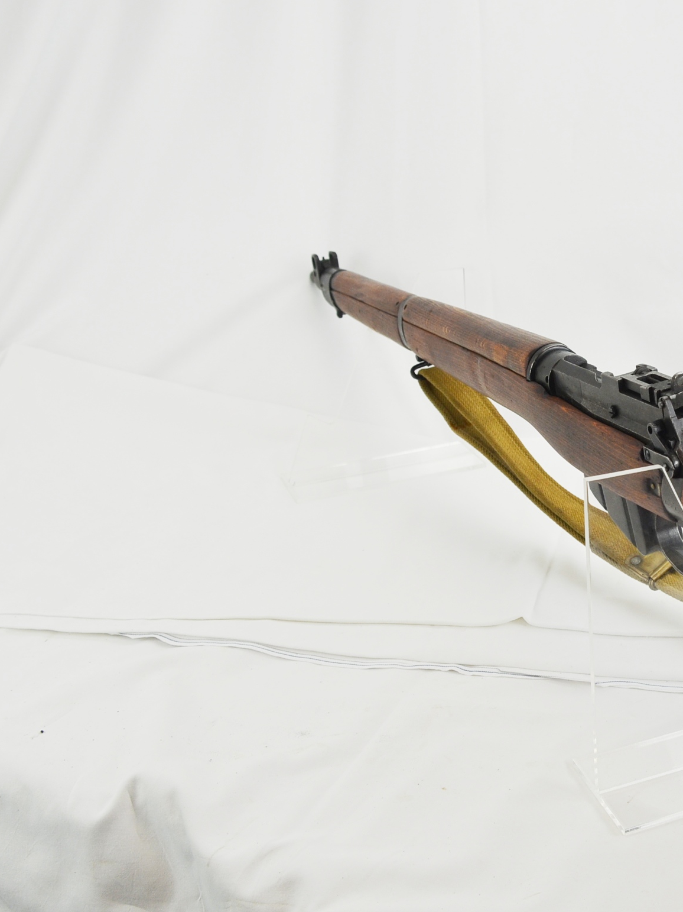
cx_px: 636
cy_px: 471
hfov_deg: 29.9
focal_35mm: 46
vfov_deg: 41.2
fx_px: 1210
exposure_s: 1/125
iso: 320
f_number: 5.6
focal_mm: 20
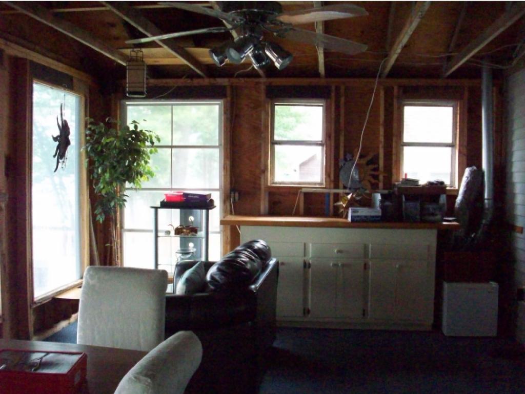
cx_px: 262
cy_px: 197
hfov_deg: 50.1
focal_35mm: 37
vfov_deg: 38.7
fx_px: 561
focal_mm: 6.2
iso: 756
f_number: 2.8
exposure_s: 1/128
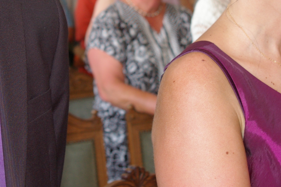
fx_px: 977
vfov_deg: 10.8
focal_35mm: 125
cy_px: 13
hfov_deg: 16.4
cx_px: 116
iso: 400
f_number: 4.5
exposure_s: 1/45
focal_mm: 33
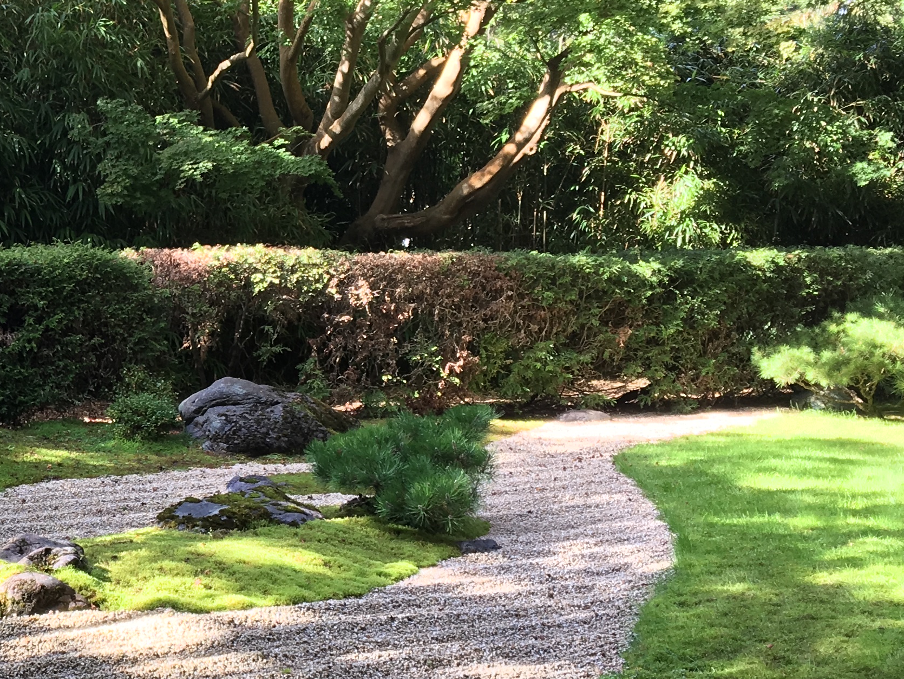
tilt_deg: -5.9
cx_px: -1
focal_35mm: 70
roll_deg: -0.2
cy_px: 409
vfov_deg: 21.0
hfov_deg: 26.3
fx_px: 1828
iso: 25
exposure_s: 1/60
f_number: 2.2
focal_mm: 4.15
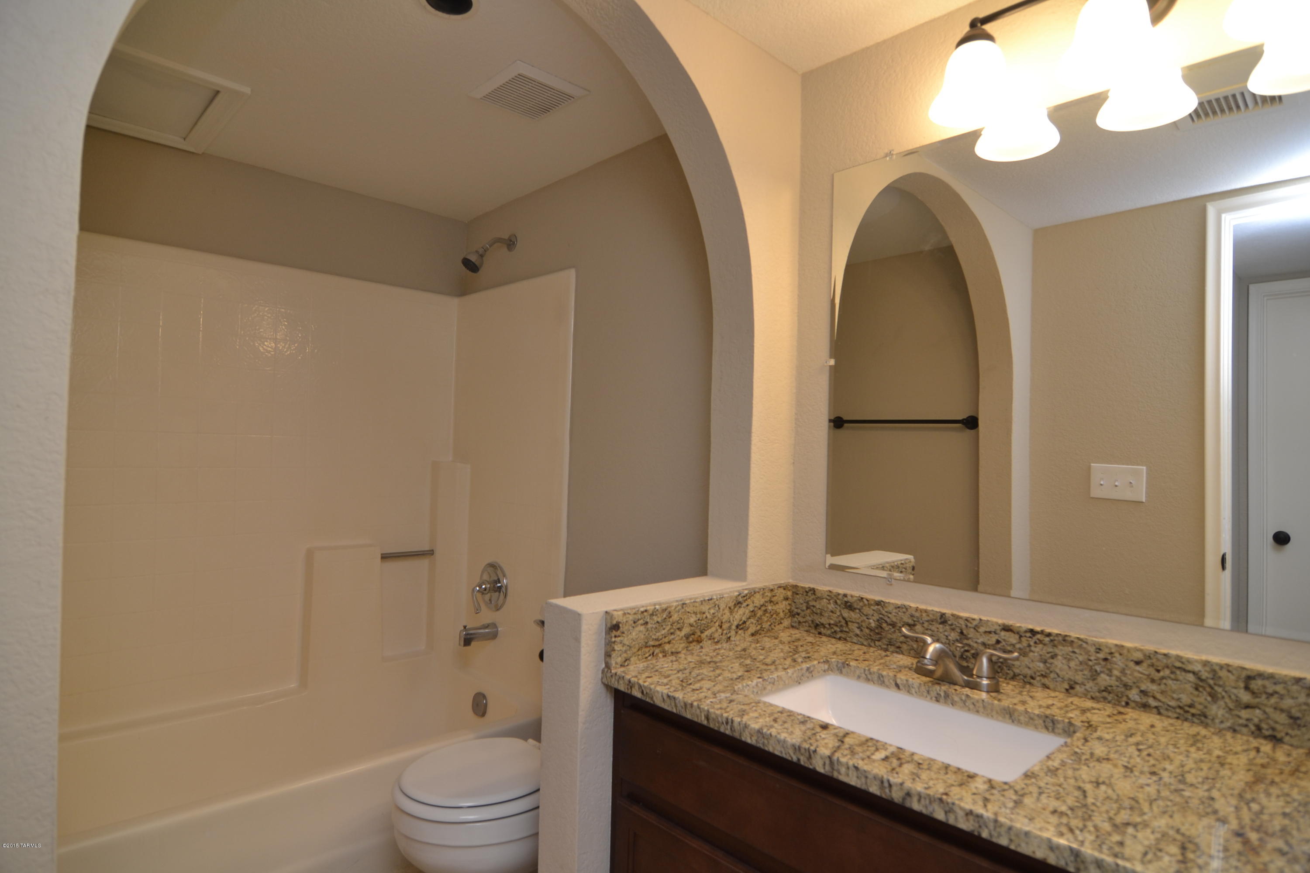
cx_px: 655
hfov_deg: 90.0
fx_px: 655
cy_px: 436
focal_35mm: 18
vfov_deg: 67.4
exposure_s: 1/30
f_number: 4
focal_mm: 12
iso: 200
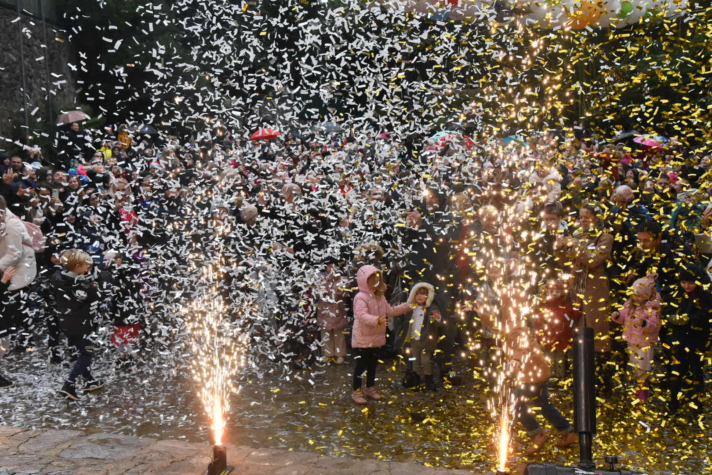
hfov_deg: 44.5
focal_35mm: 44
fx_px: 870
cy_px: 238
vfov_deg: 30.5
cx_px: 356
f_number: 9
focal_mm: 44
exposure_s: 1/500
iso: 3200
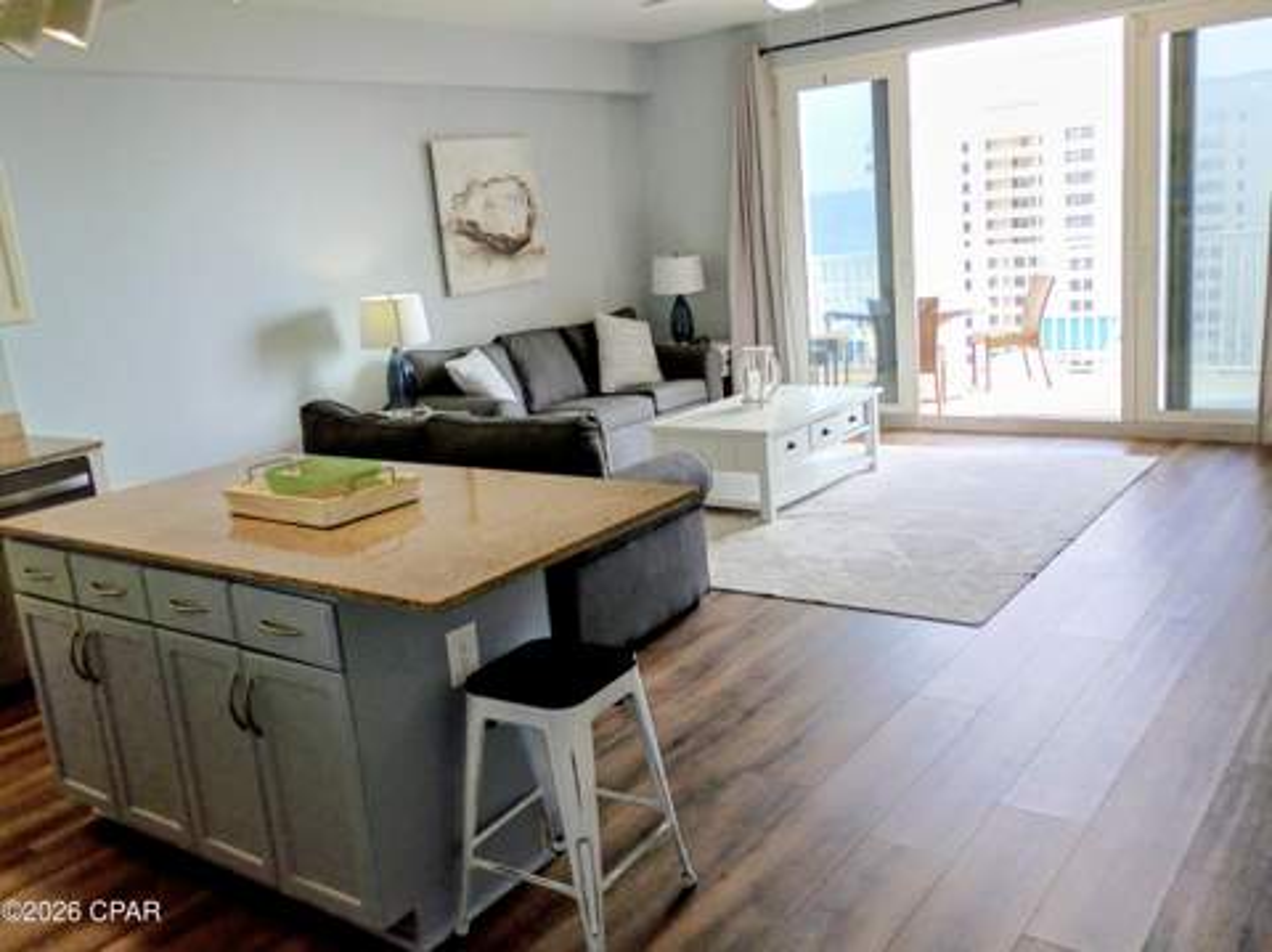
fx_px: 1065
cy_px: 476
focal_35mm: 29
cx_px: 636
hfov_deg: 61.7
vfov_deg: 48.2
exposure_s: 1/120
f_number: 1.8
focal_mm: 4.27
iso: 157
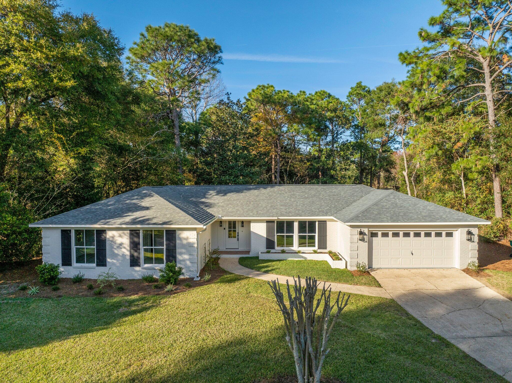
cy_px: 192
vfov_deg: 56.8
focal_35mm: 24
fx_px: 355
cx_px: 256
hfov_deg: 71.6
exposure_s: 1/2000
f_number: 2.8
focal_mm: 12.29
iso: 210
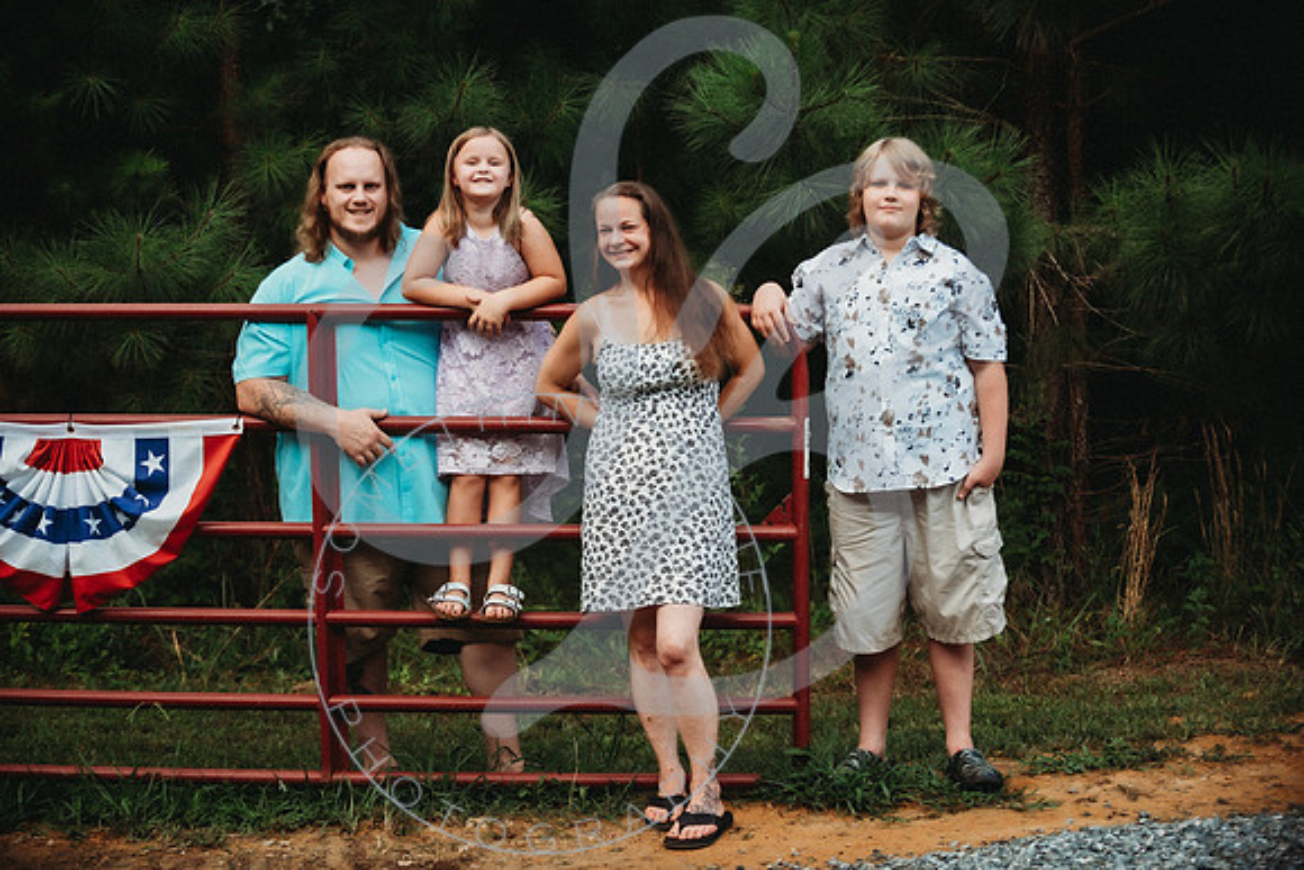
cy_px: 435
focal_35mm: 70
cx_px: 652
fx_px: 2536
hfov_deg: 28.8
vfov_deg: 19.5
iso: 100
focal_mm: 70
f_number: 2.8
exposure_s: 1/200
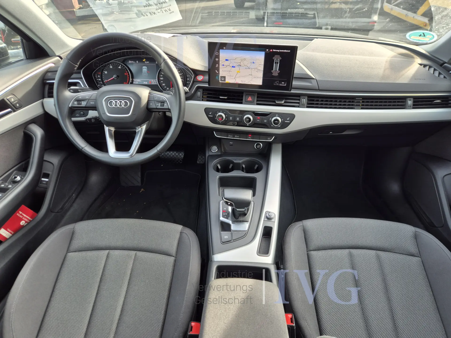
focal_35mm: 23
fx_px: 300
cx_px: 226
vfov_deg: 58.9
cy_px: 169
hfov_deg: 73.9
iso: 32
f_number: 1.8
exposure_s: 1/96
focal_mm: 5.4
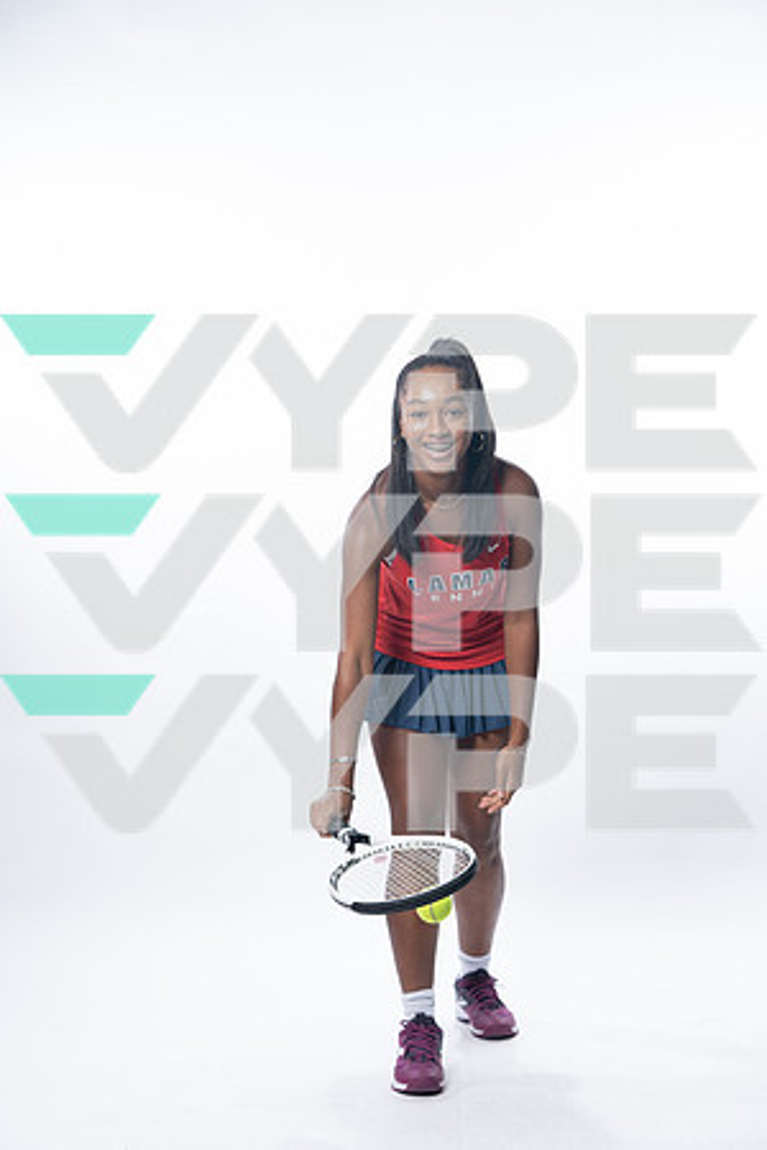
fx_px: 2556
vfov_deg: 25.4
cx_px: 384
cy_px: 575
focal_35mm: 80
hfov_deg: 17.1
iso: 200
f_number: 5.6
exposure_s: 1/250
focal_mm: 80
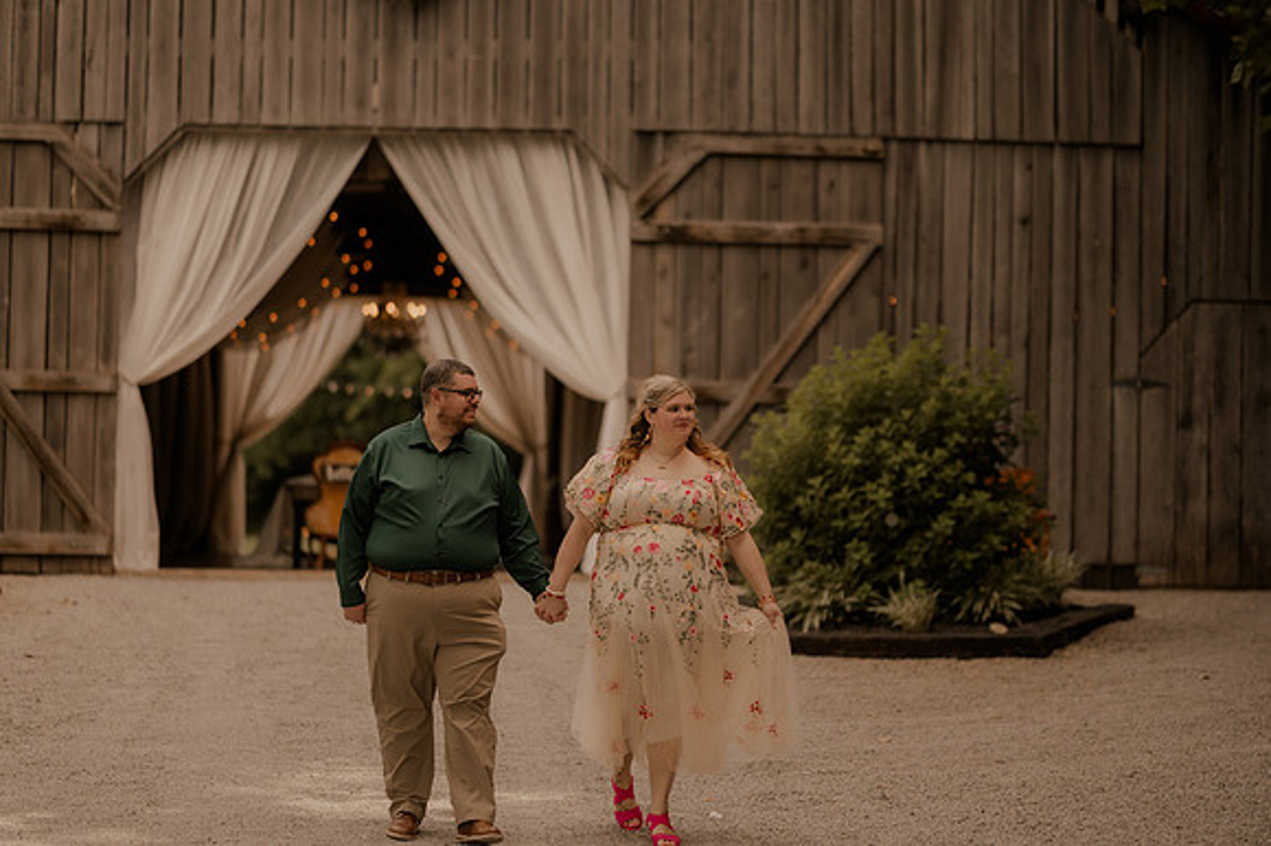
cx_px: 636
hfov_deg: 22.8
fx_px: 3145
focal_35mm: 89
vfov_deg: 15.3
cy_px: 423
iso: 250
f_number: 1.4
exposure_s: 1/6400
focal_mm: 85
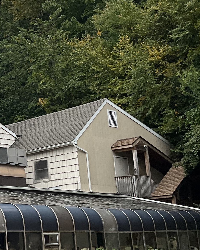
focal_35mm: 75
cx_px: -50
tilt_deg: +12.7
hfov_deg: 19.1
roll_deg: +1.6
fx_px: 555
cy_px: 113
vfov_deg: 25.4
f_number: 1.8
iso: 25
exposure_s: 1/962
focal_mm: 3
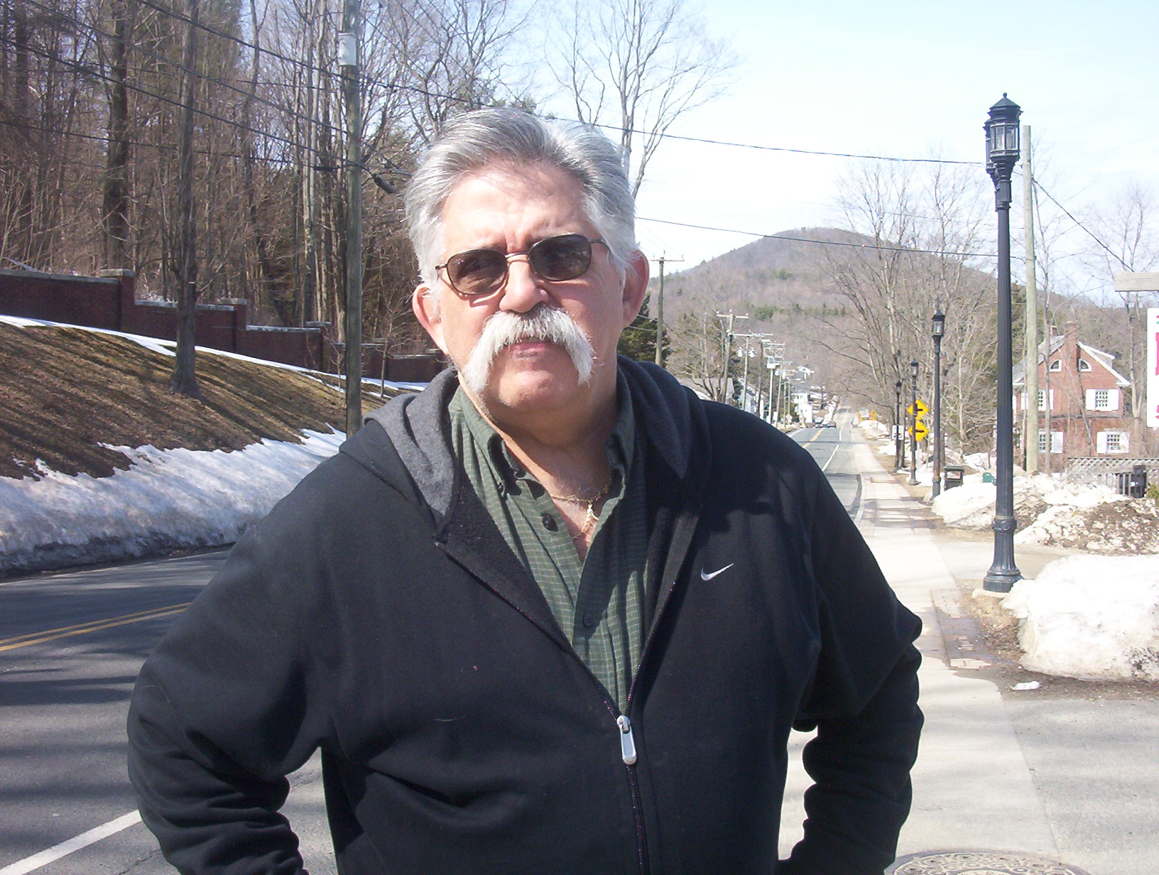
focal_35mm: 39
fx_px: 1309
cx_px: 580
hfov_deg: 47.8
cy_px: 438
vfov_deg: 37.0
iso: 100
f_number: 4.5
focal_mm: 6
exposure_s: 1/357
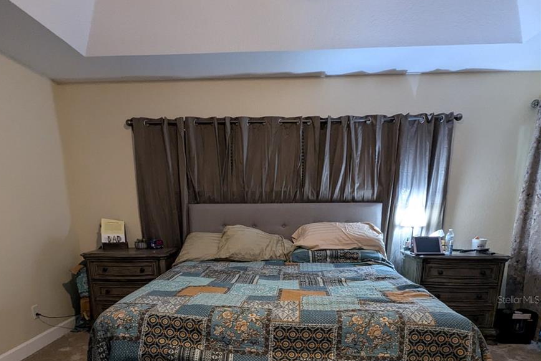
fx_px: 346
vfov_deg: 51.0
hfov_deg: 76.1
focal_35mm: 23
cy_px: 299
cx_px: 261
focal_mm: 2.35
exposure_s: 1/25
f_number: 2.2
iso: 328
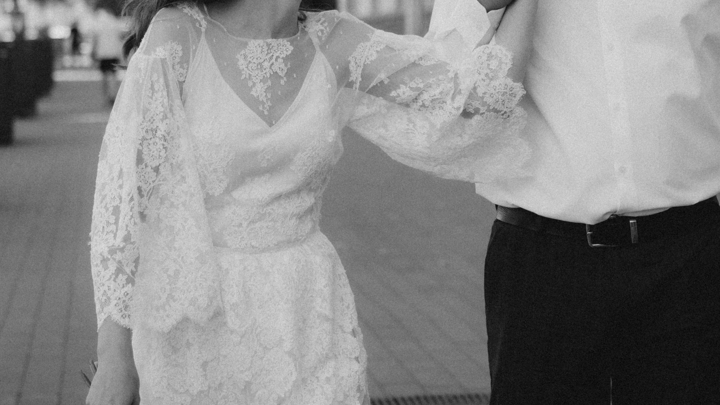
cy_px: 33
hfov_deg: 20.5
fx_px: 1985
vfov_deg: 11.6
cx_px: 428
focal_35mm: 104
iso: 125
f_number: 2
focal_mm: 35
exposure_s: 1/1250
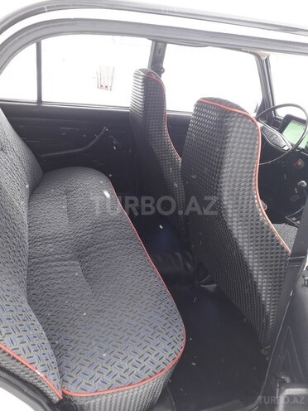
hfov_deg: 51.4
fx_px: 320
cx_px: 154
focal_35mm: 27
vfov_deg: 65.3
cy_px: 206
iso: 40
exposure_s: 1/105
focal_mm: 3.6
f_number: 1.9
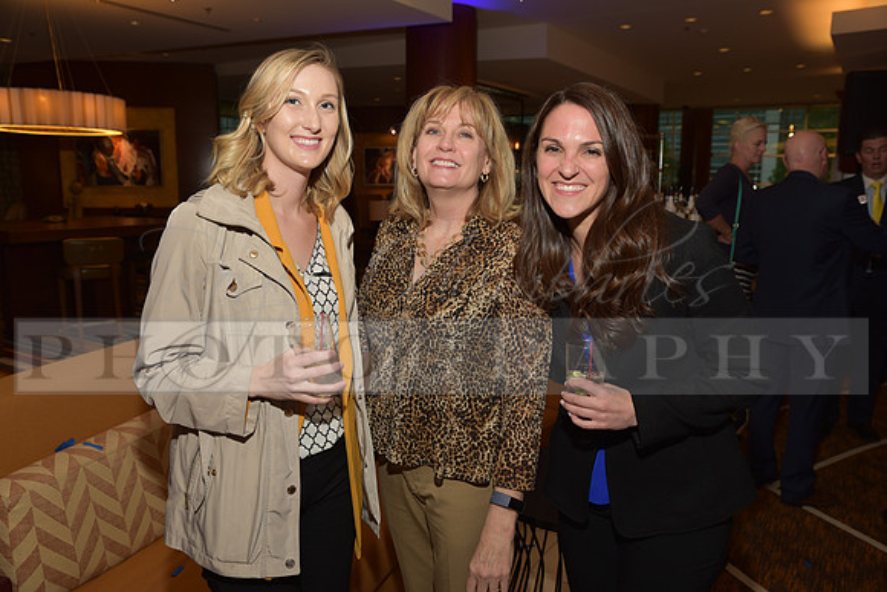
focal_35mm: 29
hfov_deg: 63.6
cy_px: 296
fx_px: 715
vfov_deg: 45.0
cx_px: 444
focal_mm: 29
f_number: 5
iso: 200
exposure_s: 1/60
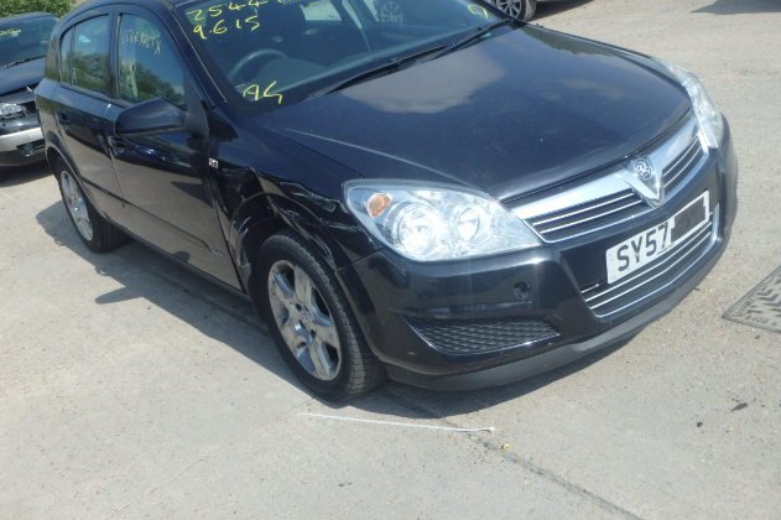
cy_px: 227
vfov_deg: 35.0
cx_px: 387
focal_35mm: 38
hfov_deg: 50.7
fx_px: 824
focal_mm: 6.4
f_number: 4.5
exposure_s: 1/1000
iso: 200
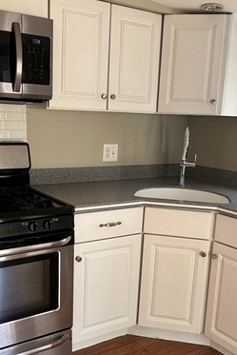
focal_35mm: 40
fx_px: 395
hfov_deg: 33.4
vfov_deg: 48.3
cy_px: 206
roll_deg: -1.6
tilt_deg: -12.2
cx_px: 109
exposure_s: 1/99
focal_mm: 2.22
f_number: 2.2
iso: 80
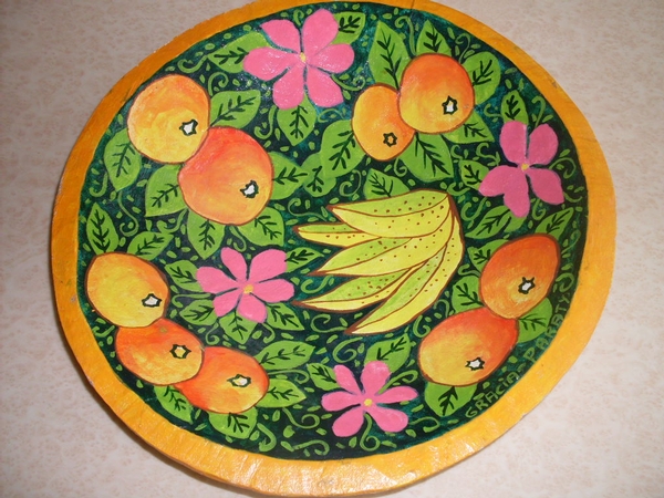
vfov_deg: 37.7
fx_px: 729
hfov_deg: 49.0
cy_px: 249
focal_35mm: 38
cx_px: 332
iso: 100
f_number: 2.8
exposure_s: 1/45
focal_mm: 6.3
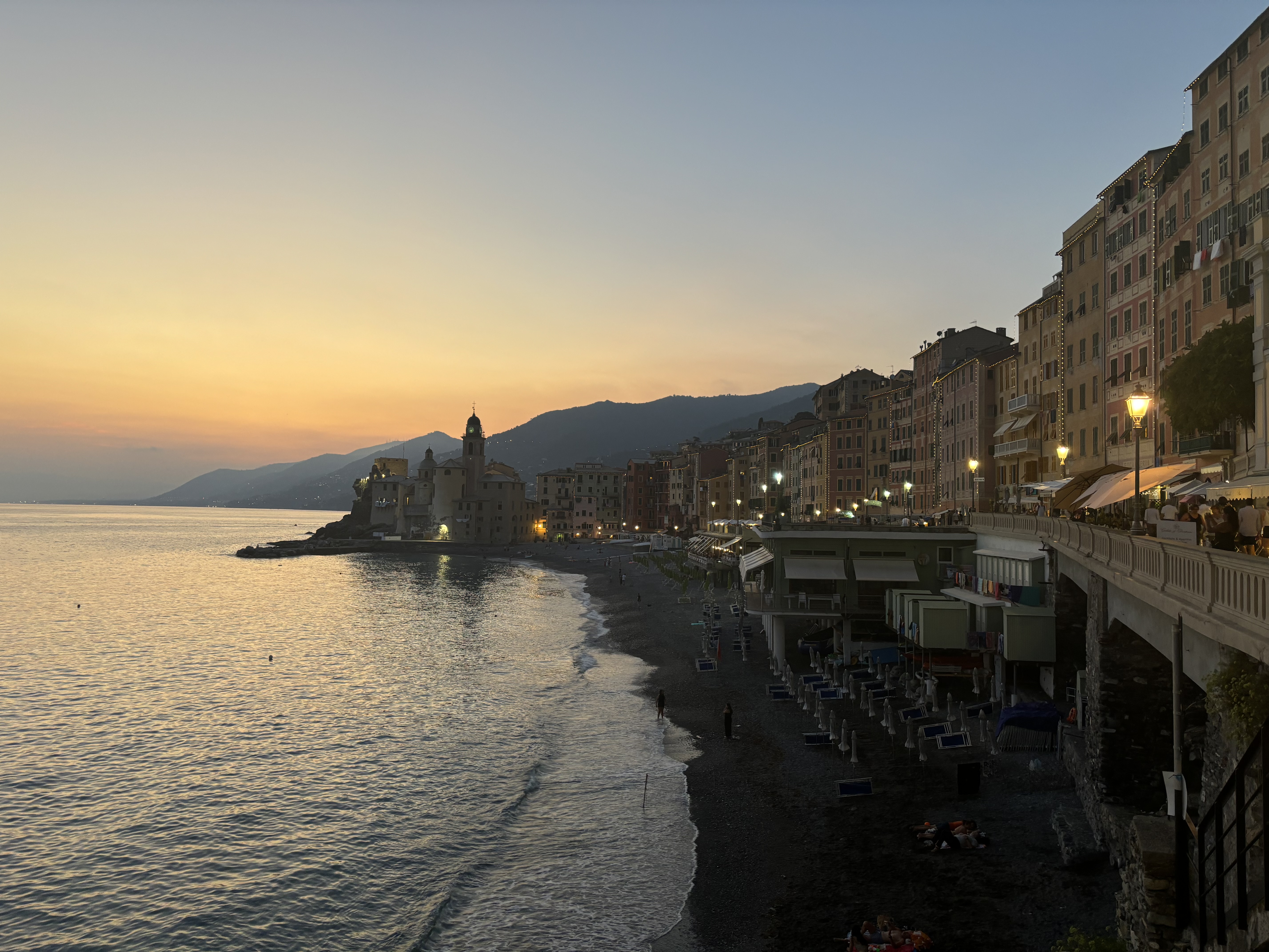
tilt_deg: +2.6
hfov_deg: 67.3
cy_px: 476
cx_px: 634
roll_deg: -0.9
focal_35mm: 26
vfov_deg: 53.1
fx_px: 953
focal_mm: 5.96
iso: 125
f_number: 1.6
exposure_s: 1/50
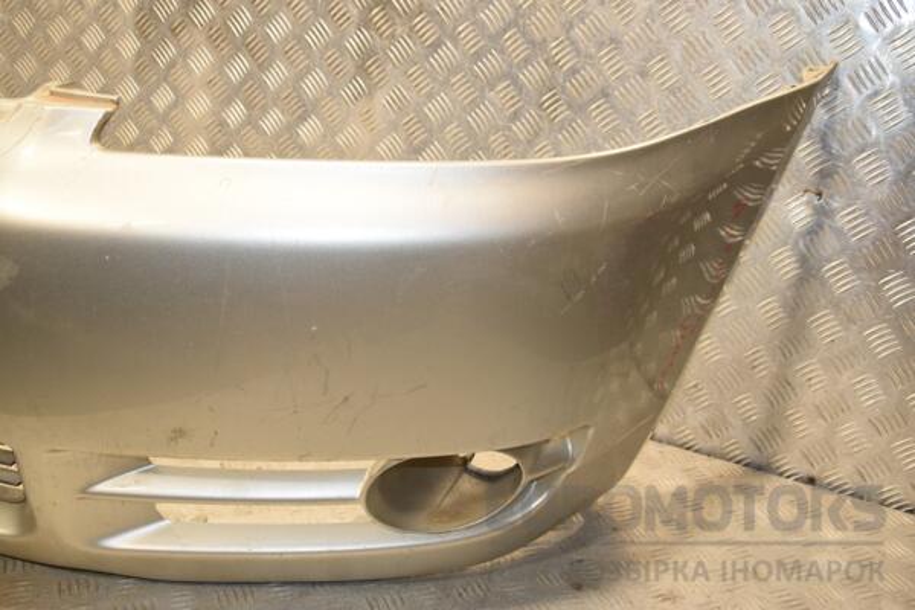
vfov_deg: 34.2
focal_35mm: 39
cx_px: 458
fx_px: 991
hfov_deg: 49.6
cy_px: 305
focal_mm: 26
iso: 800
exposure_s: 1/200
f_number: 7.1
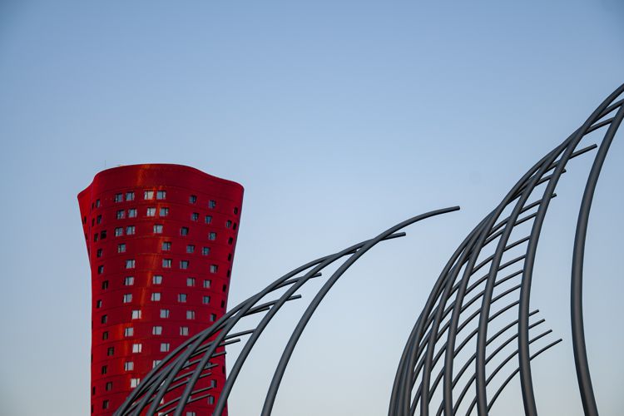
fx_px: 1508
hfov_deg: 23.4
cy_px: 208
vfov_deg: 15.7
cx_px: 312
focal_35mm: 87
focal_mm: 58
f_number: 5
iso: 200
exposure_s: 1/125
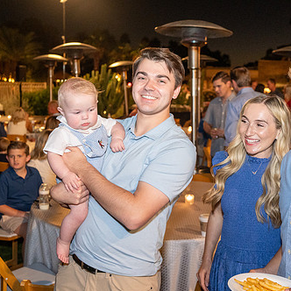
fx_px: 495
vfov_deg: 32.8
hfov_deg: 32.3
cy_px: 156
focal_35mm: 52
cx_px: 210
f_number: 4
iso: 4000
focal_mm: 35
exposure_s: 1/80
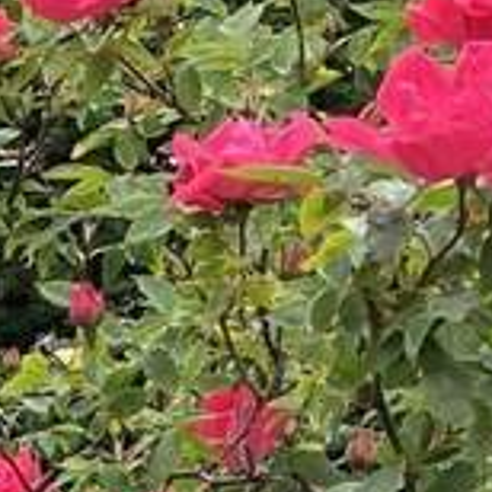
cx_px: -1003
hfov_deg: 7.9
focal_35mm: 191
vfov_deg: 8.4
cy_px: 1144
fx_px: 3071
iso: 32
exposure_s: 1/719
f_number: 1.8
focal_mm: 4.25
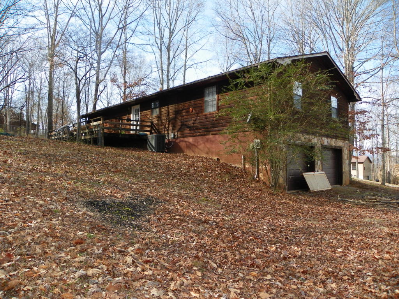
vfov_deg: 53.1
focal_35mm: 26
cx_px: 200
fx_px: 300
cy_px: 150
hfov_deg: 67.3
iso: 64
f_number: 2.8
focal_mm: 4.6
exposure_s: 1/400
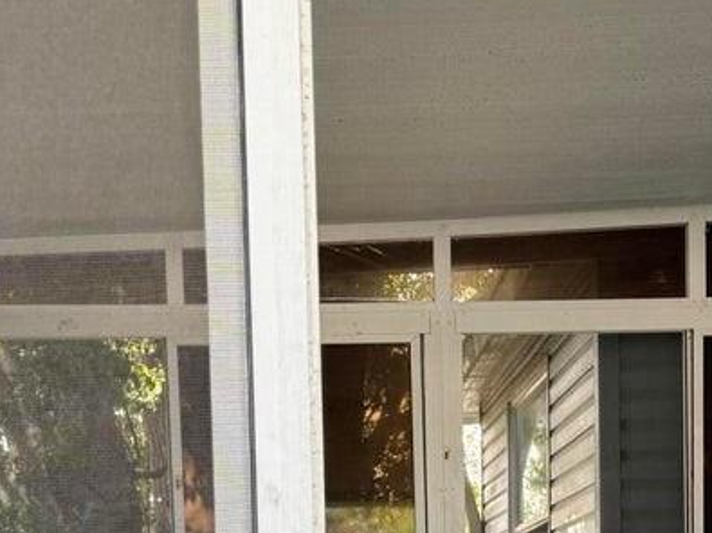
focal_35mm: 83
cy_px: 733
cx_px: 435
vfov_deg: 16.6
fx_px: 1707
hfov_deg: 23.5
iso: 64
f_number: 1.78
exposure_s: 1/161
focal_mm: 6.76
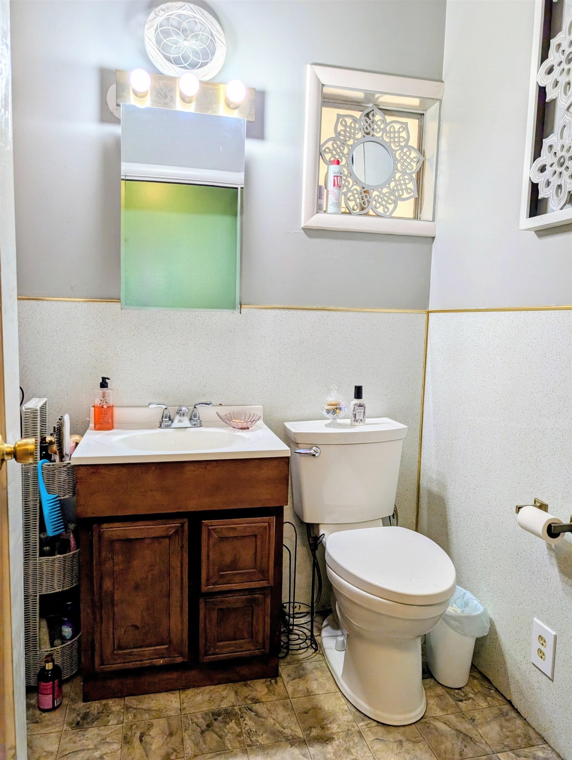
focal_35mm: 24
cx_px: 286
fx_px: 528
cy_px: 380
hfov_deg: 56.9
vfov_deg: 71.5
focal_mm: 6.9
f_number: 1.68
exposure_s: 1/128
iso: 21
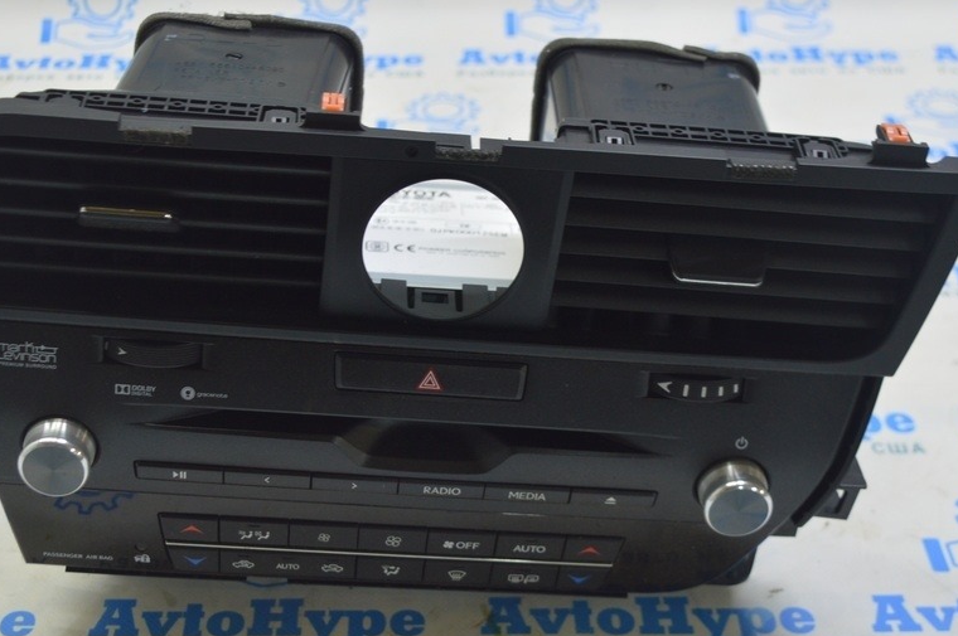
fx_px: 1666
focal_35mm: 63
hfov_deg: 32.0
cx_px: 408
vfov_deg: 21.6
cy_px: 366
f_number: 5.6
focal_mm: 31
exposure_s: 1/20
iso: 400
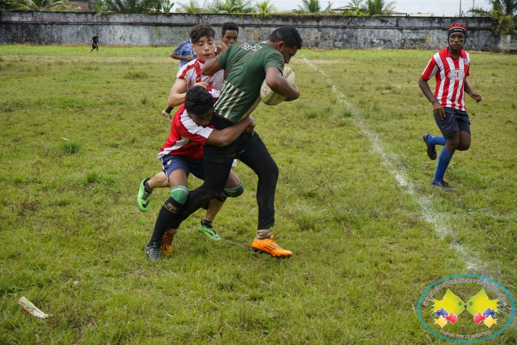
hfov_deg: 37.5
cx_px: 258
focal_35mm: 53
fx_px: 761
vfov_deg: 25.5
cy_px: 172
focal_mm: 53
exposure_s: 1/500
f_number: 8
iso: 250
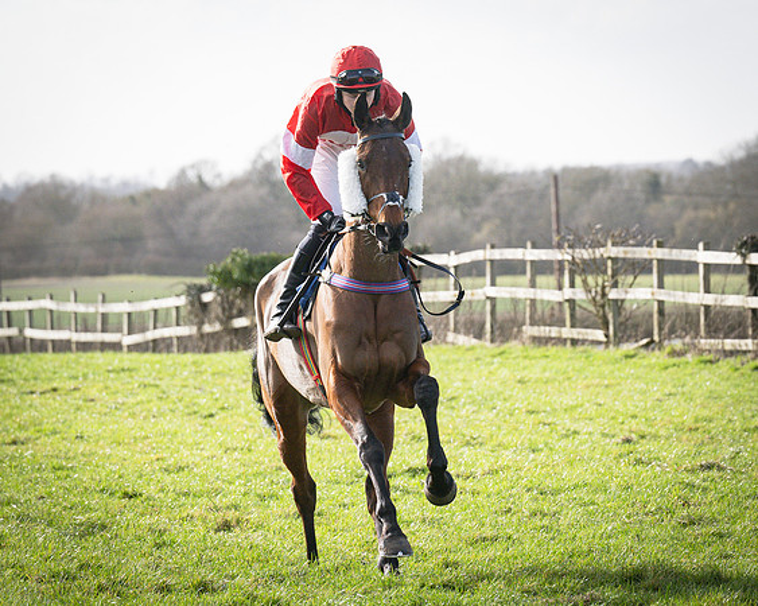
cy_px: 237
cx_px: 533
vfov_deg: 4.8
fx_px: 7269
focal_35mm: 324
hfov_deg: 6.0
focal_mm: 145
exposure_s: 1/1250
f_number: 5
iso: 400
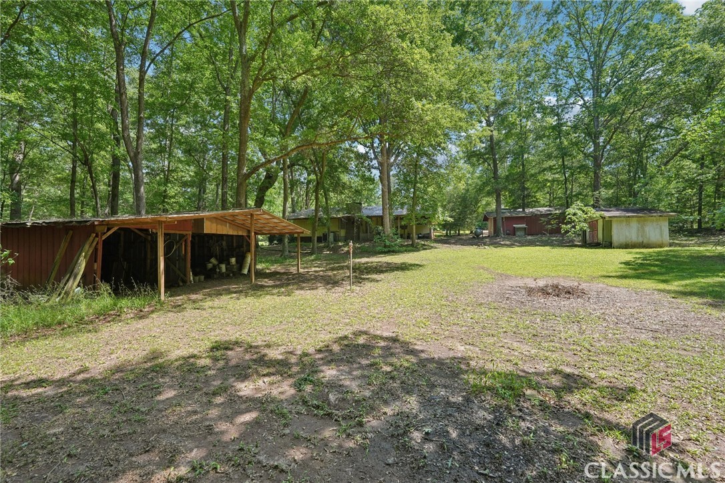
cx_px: 362
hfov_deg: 104.3
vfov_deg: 81.2
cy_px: 242
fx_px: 282
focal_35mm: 14
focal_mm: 14
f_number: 8
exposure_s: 1/100
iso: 320
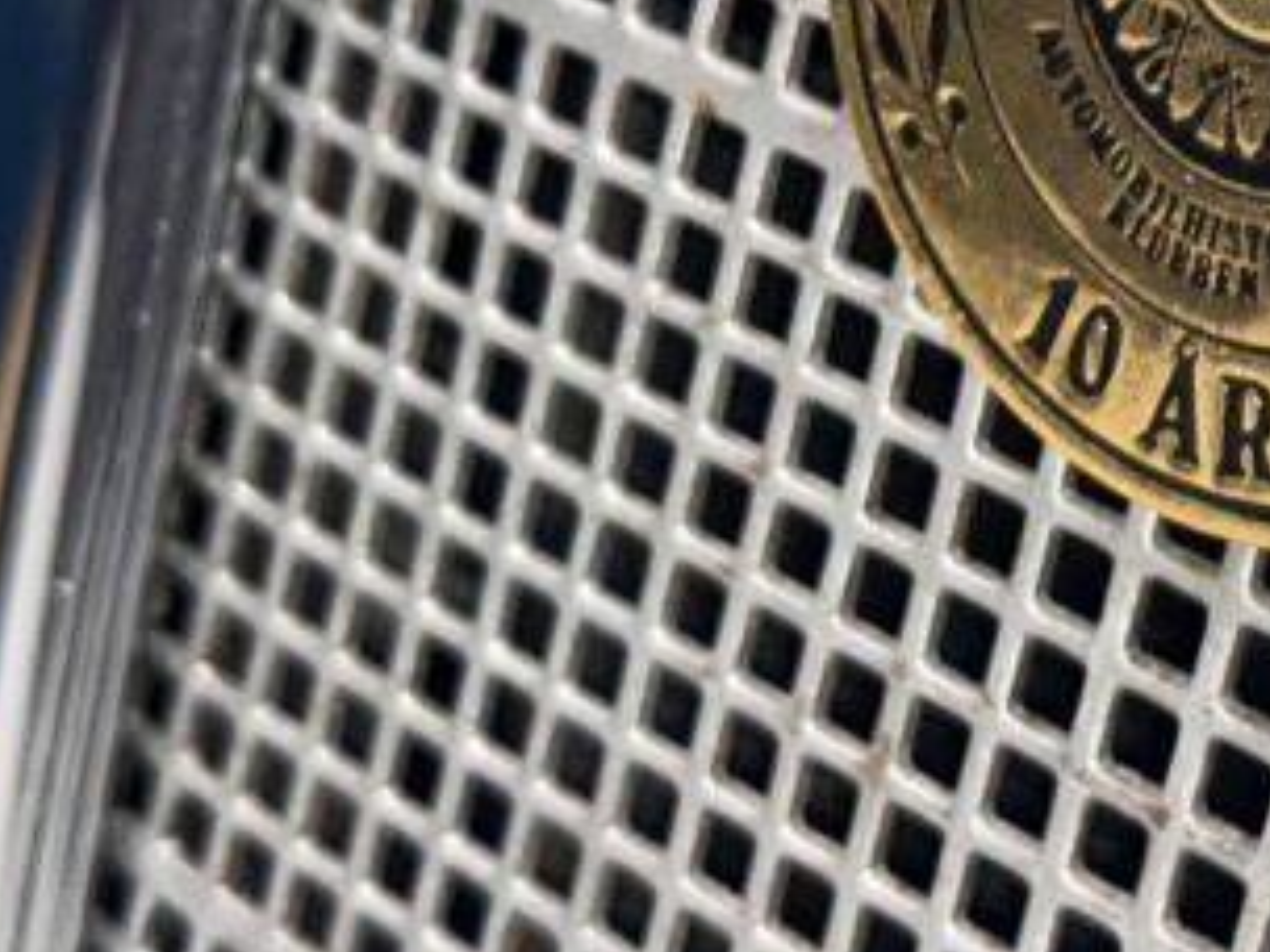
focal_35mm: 101
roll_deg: -8.6
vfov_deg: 14.4
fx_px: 3706
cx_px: 1224
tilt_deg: -24.4
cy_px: -4
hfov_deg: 19.0
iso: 50
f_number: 1.78
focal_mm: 6.76
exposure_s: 1/44
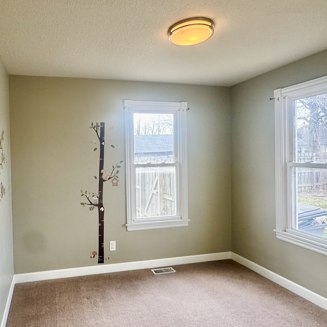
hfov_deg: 61.2
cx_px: 105
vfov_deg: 62.9
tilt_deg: -1.2
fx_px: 267
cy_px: 161
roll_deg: +1.1
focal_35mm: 25
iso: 160
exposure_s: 1/99
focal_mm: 2.22
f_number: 2.2
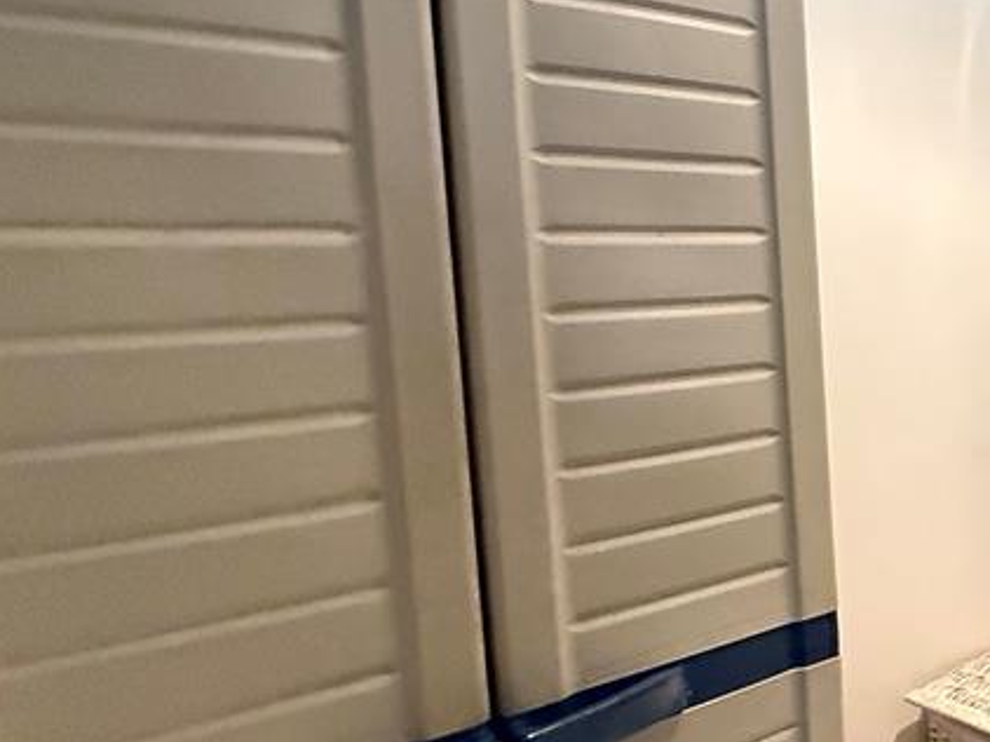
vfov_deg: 41.7
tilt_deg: -3.4
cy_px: 331
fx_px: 972
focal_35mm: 34
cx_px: 1159
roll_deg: +2.1
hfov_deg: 40.2
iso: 1000
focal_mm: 2.22
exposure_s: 1/40
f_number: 2.2
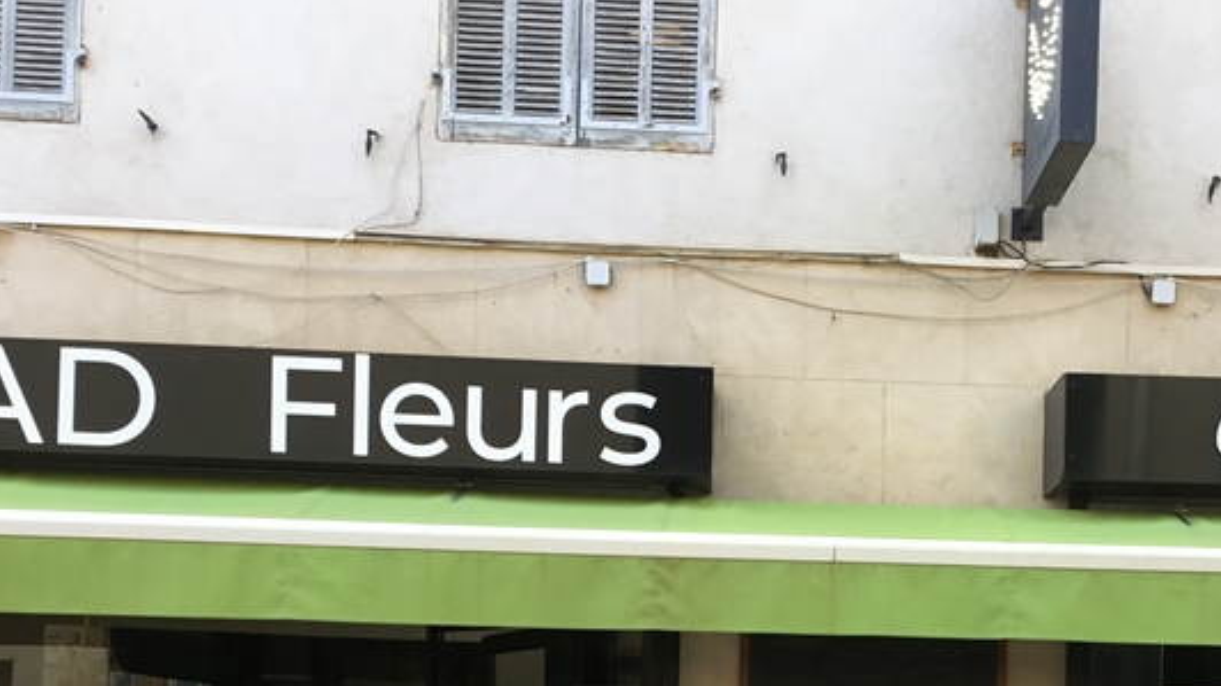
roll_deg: -0.9
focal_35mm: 61
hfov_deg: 34.0
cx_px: 826
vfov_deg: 18.8
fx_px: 1975
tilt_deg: -0.9
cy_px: 785
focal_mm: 3.3
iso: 32
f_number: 2.4
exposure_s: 1/100
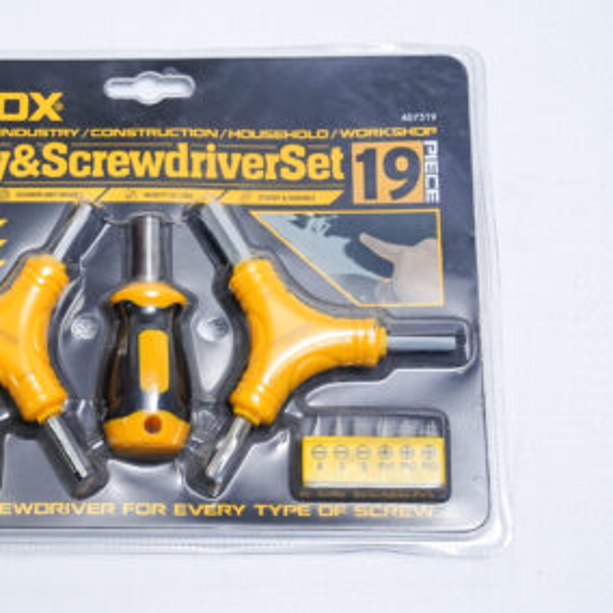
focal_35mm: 90
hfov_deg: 19.2
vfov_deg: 19.3
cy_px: 308
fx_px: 1803
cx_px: 153
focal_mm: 70
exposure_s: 1/160
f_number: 10
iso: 3200
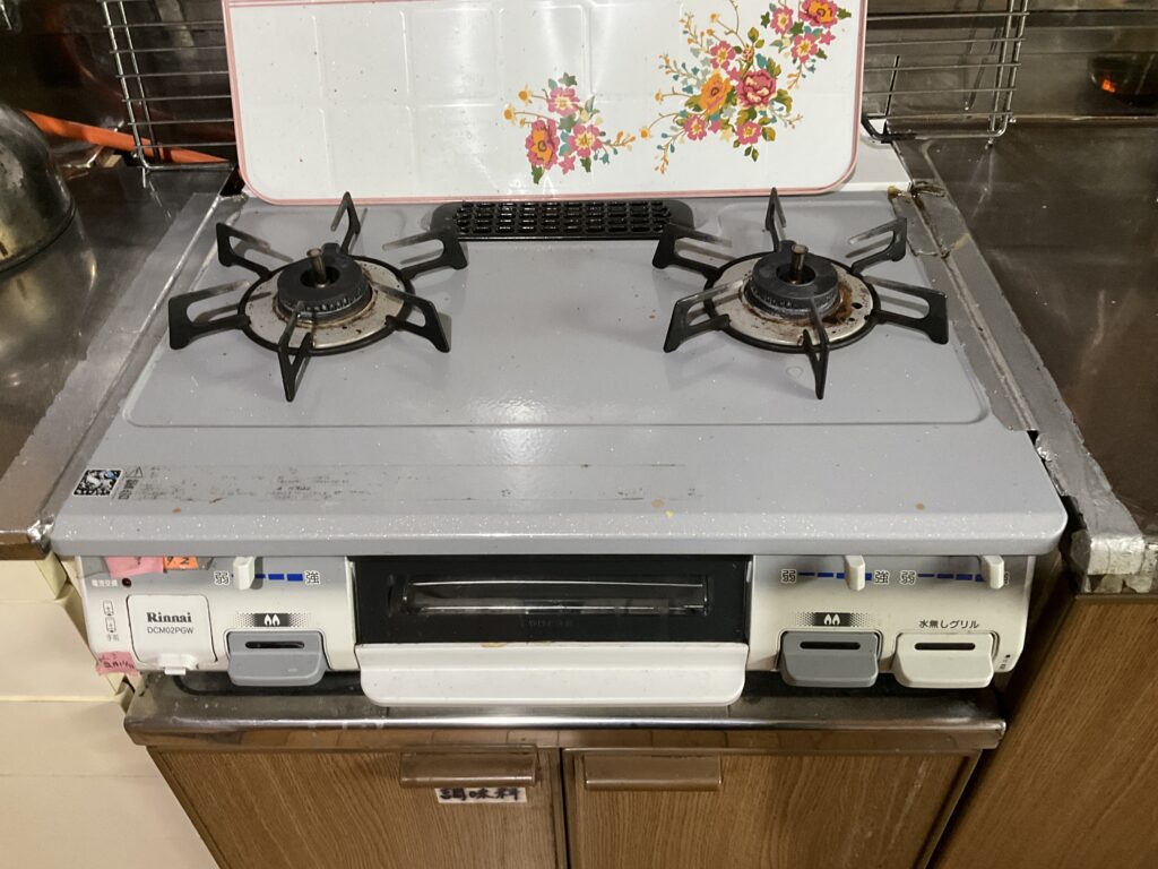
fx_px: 970
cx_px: 579
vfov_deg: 48.2
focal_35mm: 29
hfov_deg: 61.7
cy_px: 434
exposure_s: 1/33
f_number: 1.8
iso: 200
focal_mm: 3
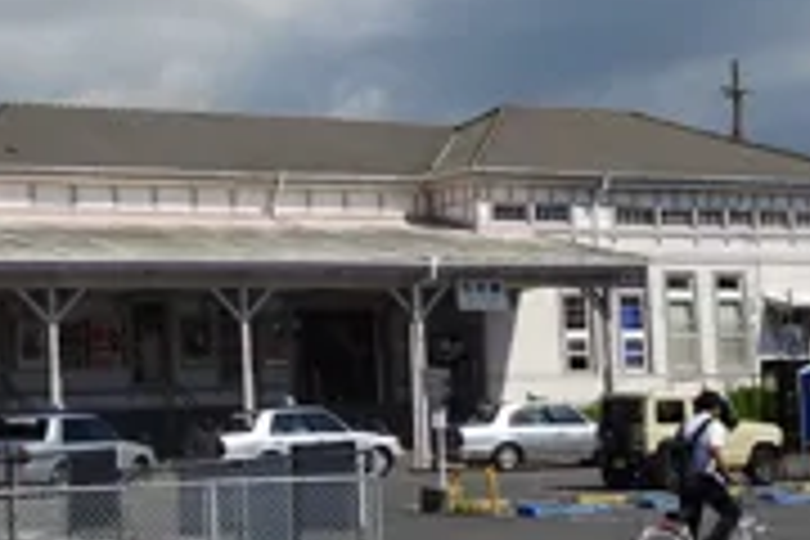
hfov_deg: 18.4
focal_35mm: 111
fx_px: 2497
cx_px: 360
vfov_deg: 12.3
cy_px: 198
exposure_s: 1/1250
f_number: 4
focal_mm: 6.8
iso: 80
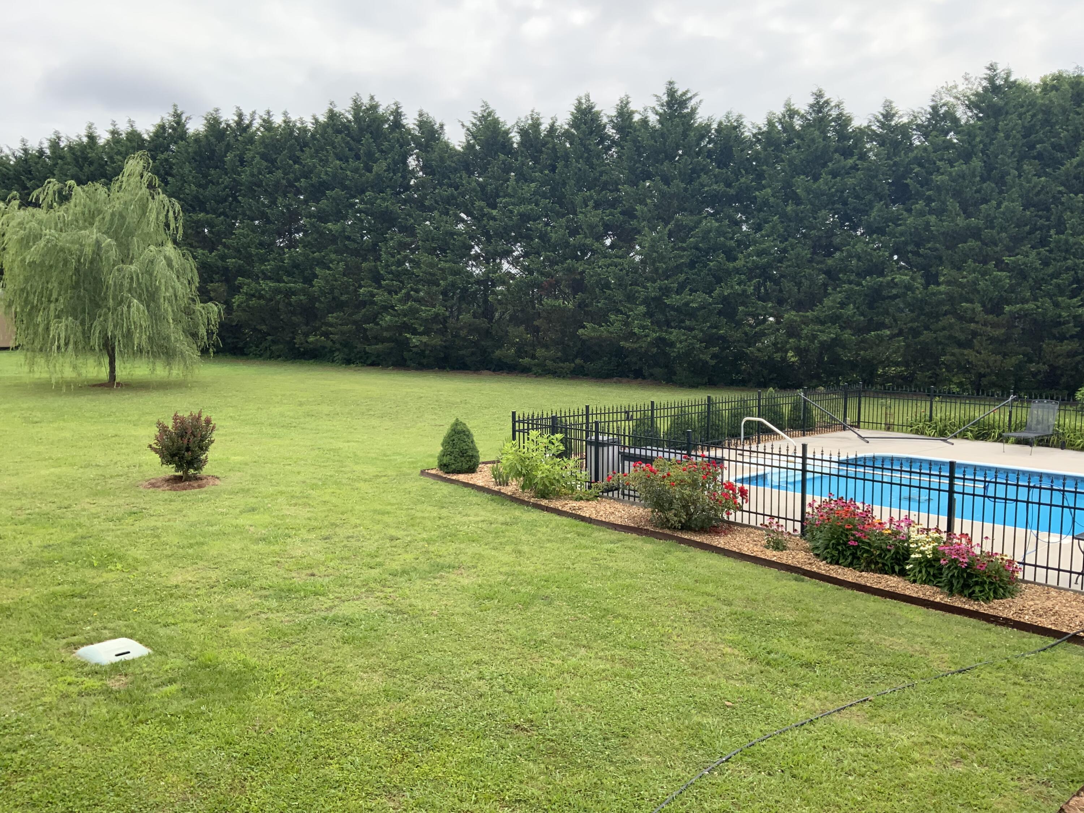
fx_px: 908
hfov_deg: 61.7
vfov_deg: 48.2
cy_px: 406
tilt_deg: -5.8
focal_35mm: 29
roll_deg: -1.1
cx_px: 542
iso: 16
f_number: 1.8
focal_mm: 3
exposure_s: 1/674
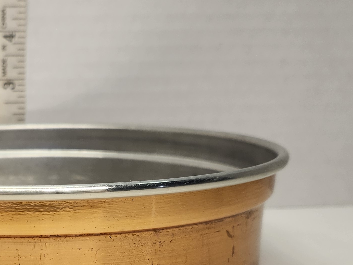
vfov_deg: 21.9
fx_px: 663
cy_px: 252
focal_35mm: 65
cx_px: 6
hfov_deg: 28.1
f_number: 1.8
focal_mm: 5.54
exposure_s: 1/120
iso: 50
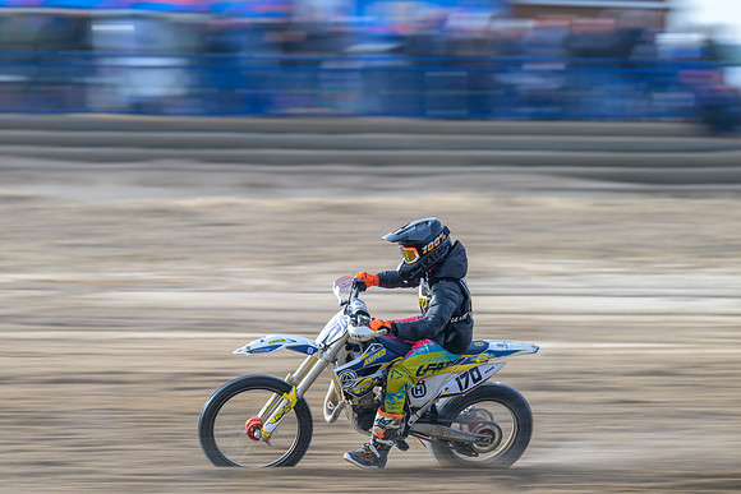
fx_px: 6854
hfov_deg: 6.2
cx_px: 335
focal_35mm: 333
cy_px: 268
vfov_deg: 4.1
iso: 72
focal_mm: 300
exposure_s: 1/80
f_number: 8
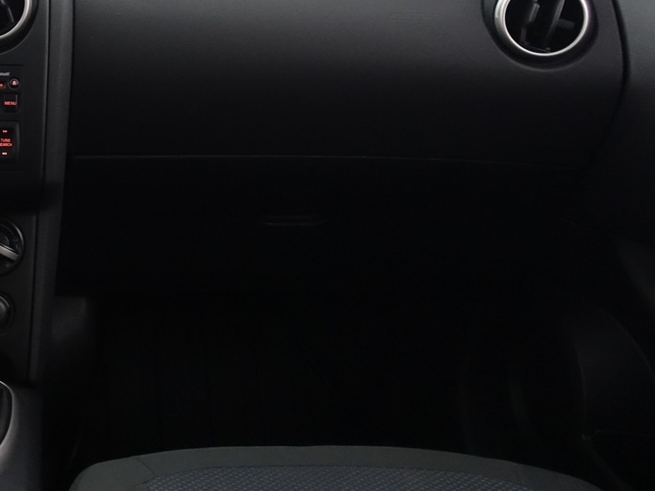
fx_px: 1060
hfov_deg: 30.7
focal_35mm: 56
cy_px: 26
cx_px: -65
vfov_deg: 25.1
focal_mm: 8.8
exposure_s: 1/30
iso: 1000
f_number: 2.5
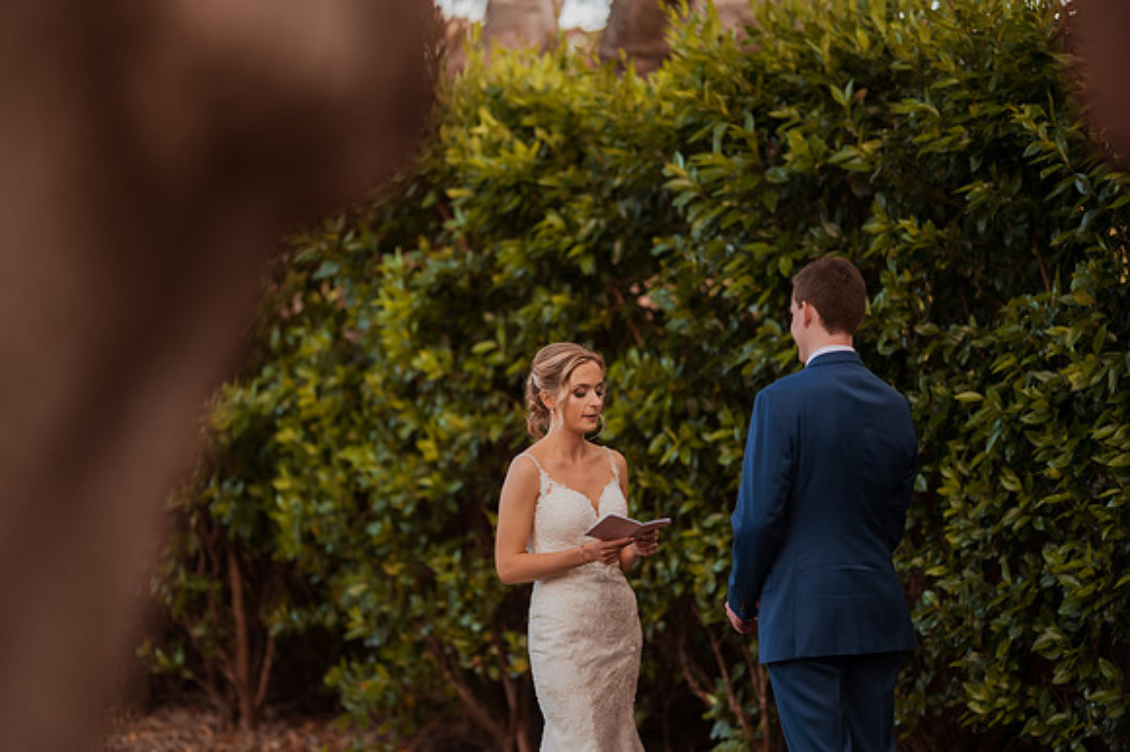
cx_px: 565
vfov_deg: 10.1
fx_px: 4235
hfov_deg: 15.2
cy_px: 376
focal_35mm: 135
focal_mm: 135
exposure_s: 1/800
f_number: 1.8
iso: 320
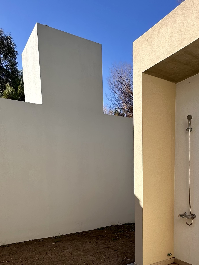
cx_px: 127
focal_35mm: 31
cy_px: 210
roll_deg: -0.7
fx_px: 238
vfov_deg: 54.6
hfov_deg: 45.0
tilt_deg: -6.2
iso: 50
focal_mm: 2.22
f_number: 2.2
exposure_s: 1/972
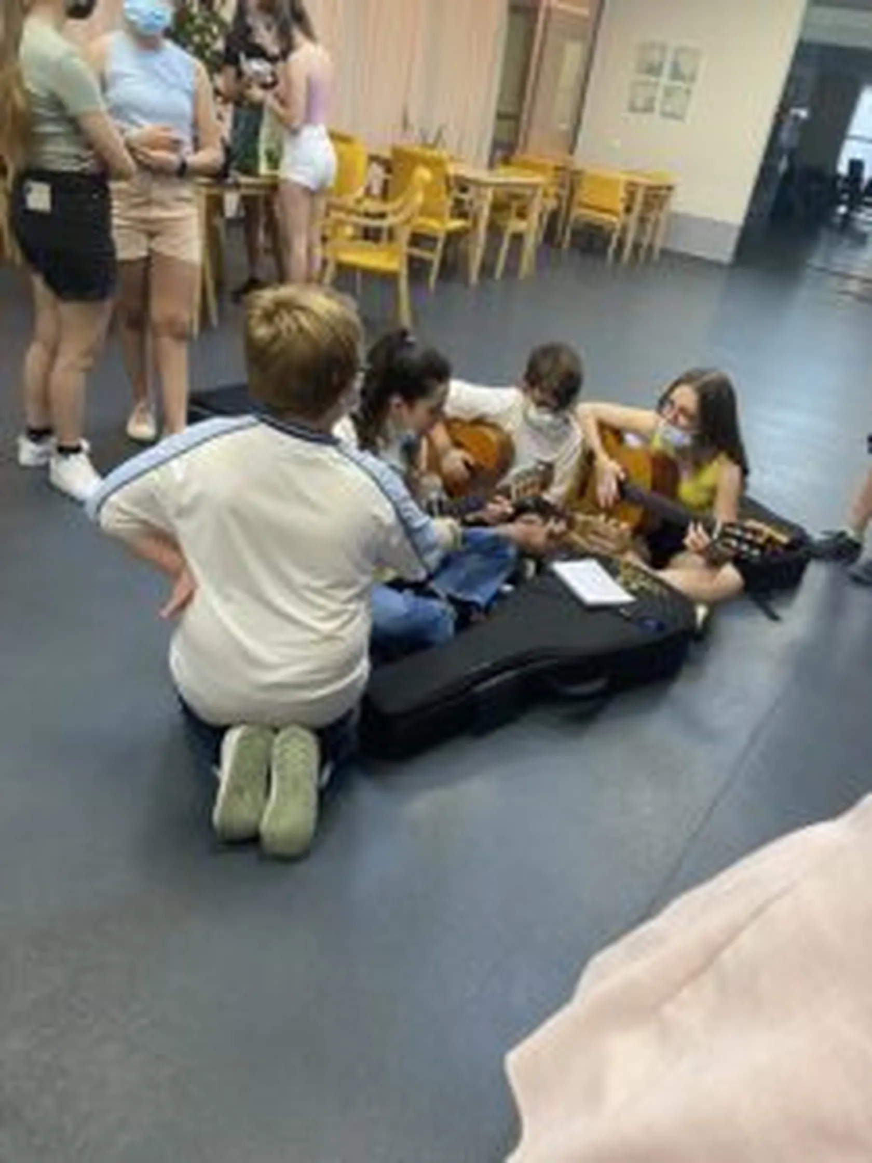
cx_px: 436
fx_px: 873
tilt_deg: -27.9
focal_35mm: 26
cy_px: 582
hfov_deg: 53.1
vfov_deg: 67.3
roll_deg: -8.9
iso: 125
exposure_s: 1/50
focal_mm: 4.25
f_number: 1.8
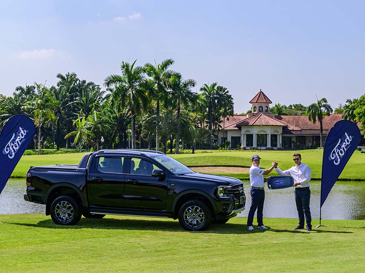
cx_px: 169
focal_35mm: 79
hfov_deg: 24.7
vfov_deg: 18.7
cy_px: 132
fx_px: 833
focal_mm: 70
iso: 200
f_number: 9
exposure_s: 1/500
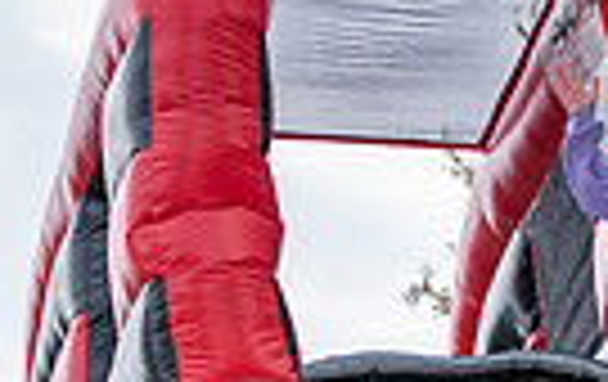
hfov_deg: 8.8
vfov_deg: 5.5
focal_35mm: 237
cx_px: 667
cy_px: 683
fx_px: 3935
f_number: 3.5
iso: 100
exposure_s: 1/640
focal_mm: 70
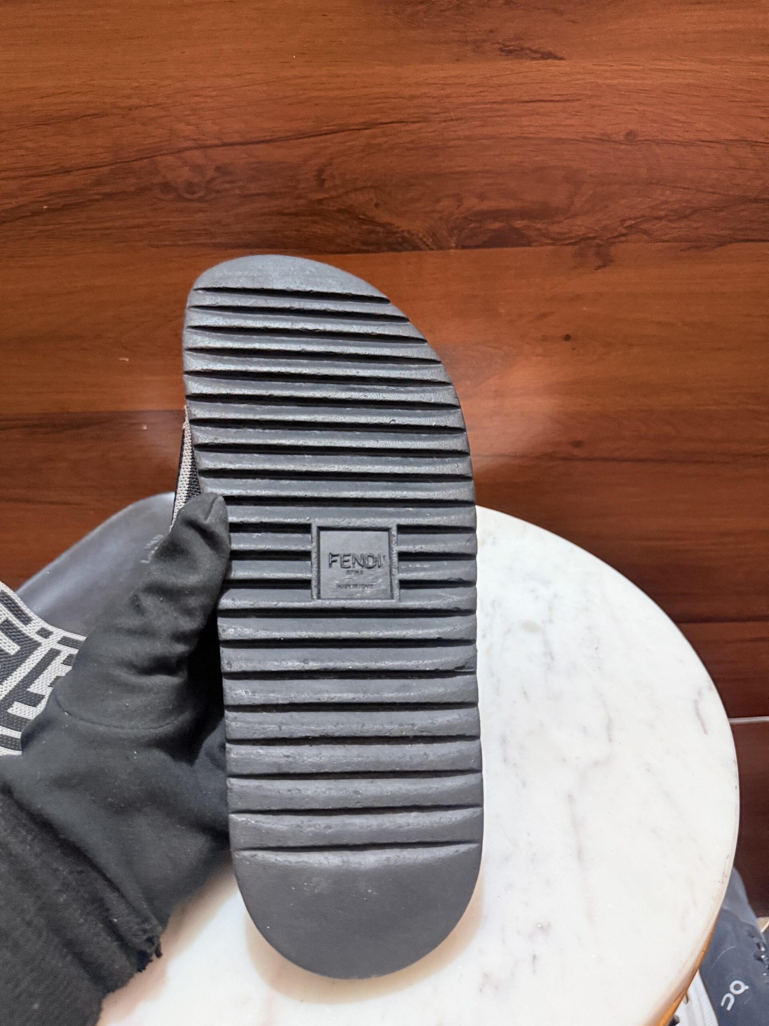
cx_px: 384
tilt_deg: -30.4
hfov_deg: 56.8
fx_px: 711
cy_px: 513
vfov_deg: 71.6
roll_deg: +1.7
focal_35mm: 24
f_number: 1.78
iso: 320
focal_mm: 6.76
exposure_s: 1/50
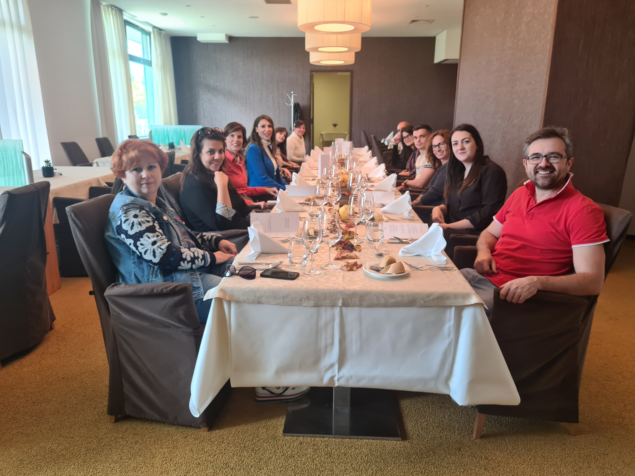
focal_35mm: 26
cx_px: 318
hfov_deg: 67.3
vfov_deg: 53.1
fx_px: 477
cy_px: 238
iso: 160
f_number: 1.8
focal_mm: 5.4
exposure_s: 1/50
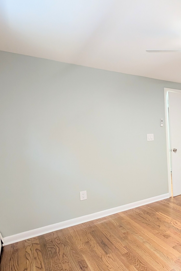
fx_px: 173
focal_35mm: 23
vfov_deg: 76.1
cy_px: 139
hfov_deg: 40.0
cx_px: 215
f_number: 1.7
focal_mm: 2.02
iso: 209
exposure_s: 1/54.6
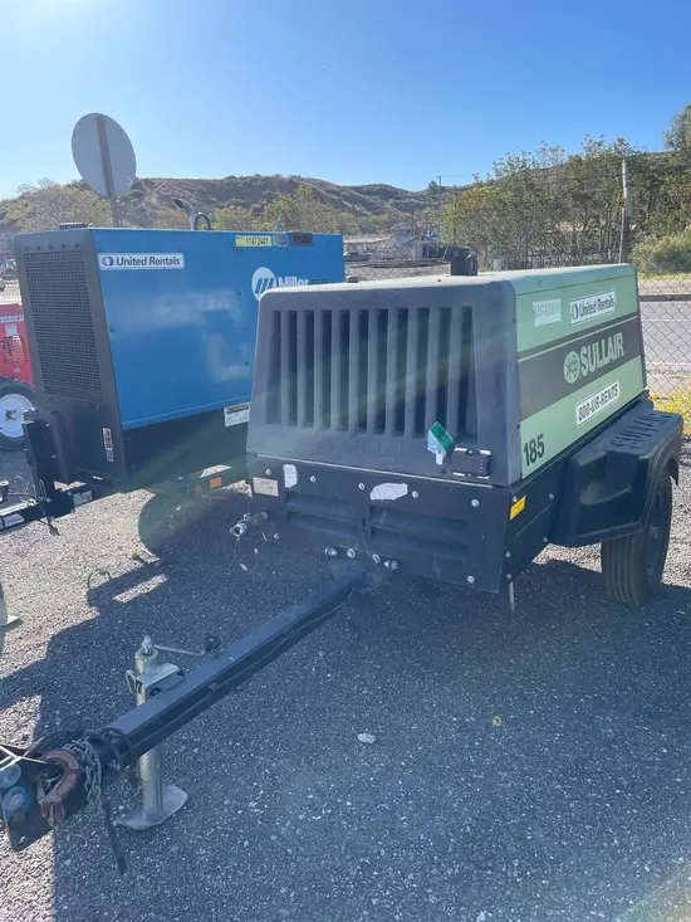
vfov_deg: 67.3
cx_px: 346
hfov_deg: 53.1
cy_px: 461
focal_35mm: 26
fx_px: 692
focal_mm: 4.2
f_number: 1.6
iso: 32
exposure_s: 1/1052
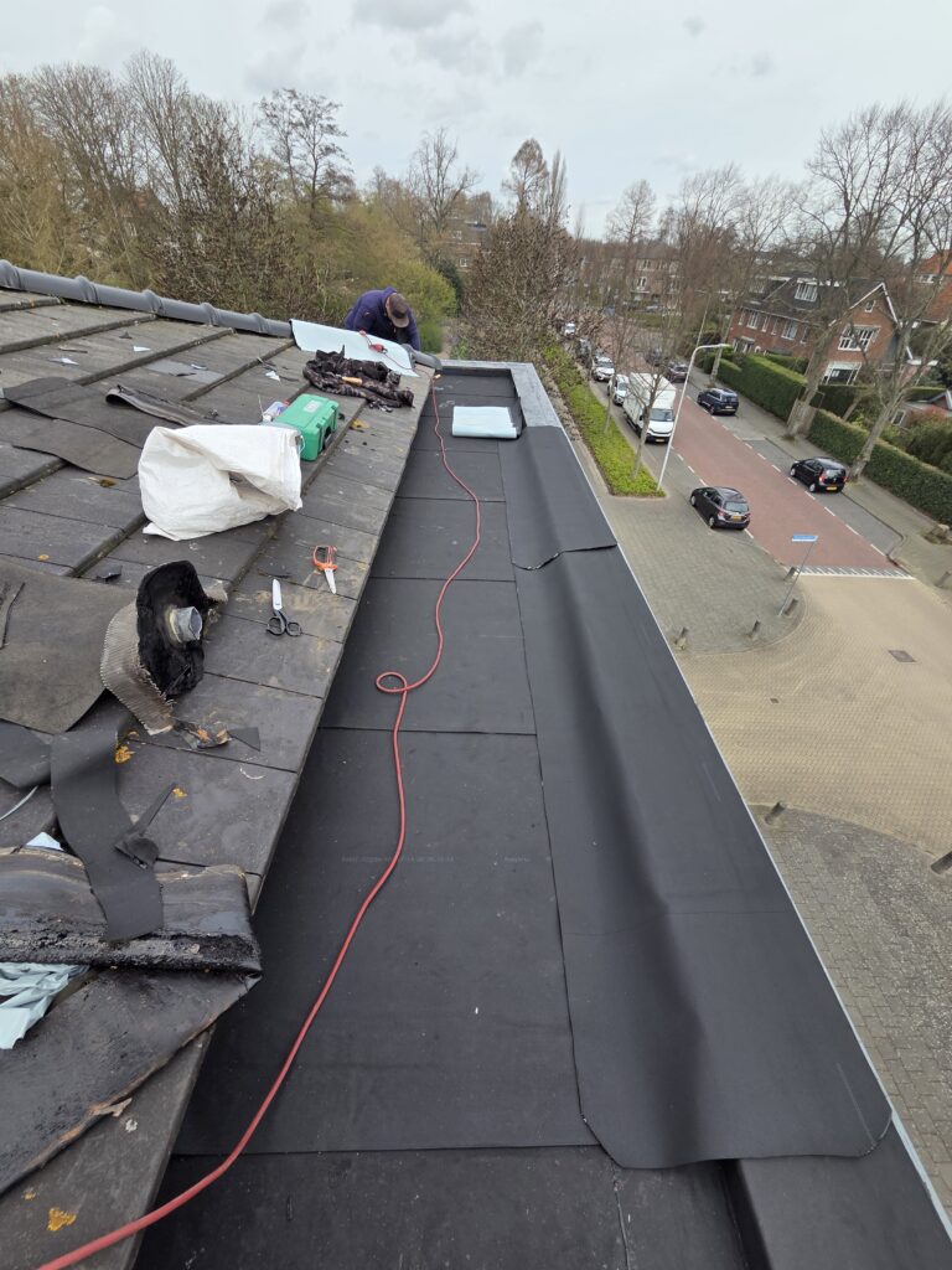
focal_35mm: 13
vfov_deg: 106.2
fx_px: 477
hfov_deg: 89.9
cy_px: 635
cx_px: 476
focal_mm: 2.2
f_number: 2.2
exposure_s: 1/957
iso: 50
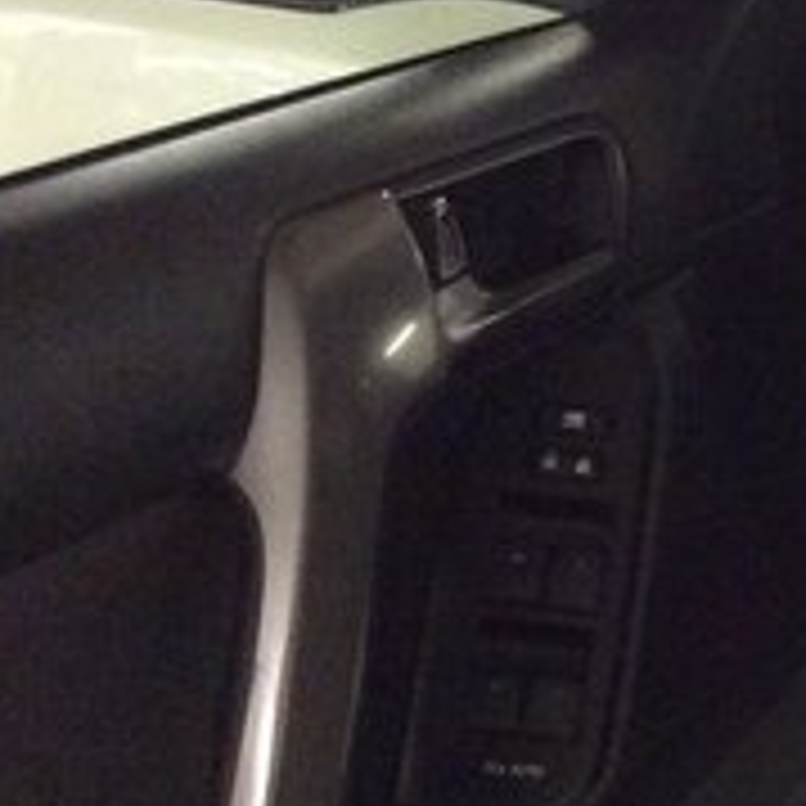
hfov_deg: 14.6
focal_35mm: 104
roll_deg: -2.2
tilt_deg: -18.8
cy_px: 286
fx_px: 2740
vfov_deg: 16.7
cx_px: 1472
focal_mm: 3.3
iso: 250
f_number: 2.4
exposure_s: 1/25
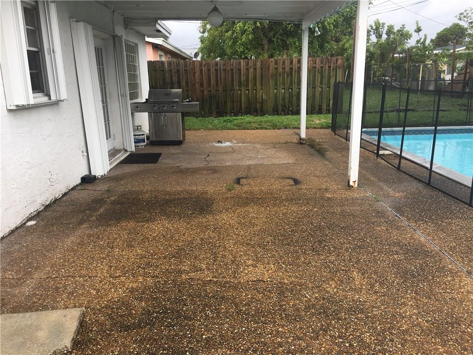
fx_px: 396
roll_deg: +1.3
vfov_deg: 48.2
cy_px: 178
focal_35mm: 29
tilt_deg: -12.3
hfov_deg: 61.7
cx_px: 236
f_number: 2.2
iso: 25
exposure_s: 1/407
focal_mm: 4.15
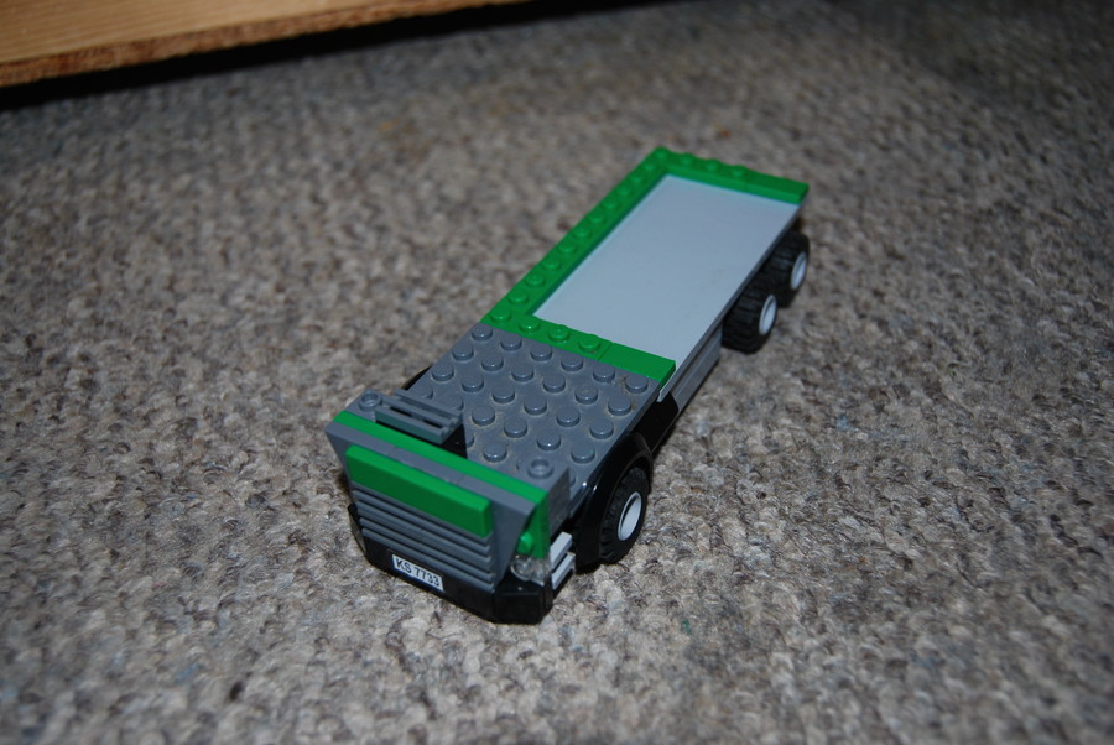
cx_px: 557
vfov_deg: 38.4
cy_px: 372
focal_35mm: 34
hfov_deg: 55.1
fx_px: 1069
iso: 200
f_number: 3.8
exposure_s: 1/60
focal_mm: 23
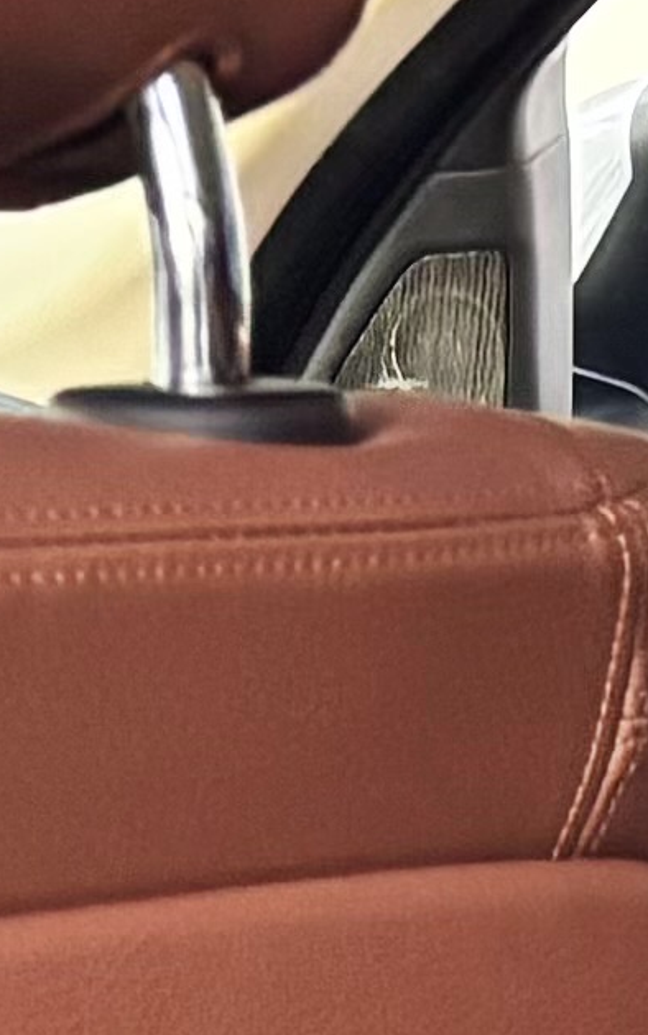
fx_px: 7061
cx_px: 2097
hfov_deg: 4.9
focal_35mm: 250
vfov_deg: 7.6
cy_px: 2772
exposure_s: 1/50
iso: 500
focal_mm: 5.96
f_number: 1.6
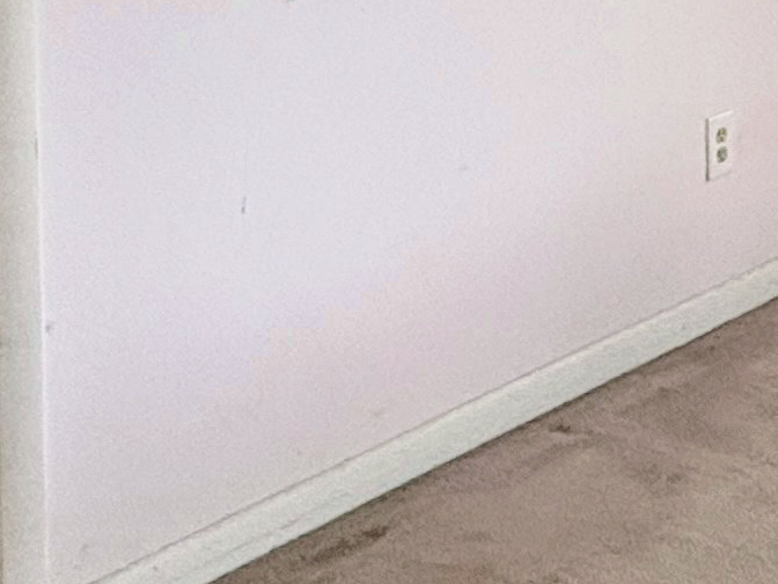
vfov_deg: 16.0
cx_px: 918
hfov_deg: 21.7
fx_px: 1888
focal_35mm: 84
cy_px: -312
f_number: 2.2
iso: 640
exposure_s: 1/60
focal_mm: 2.22
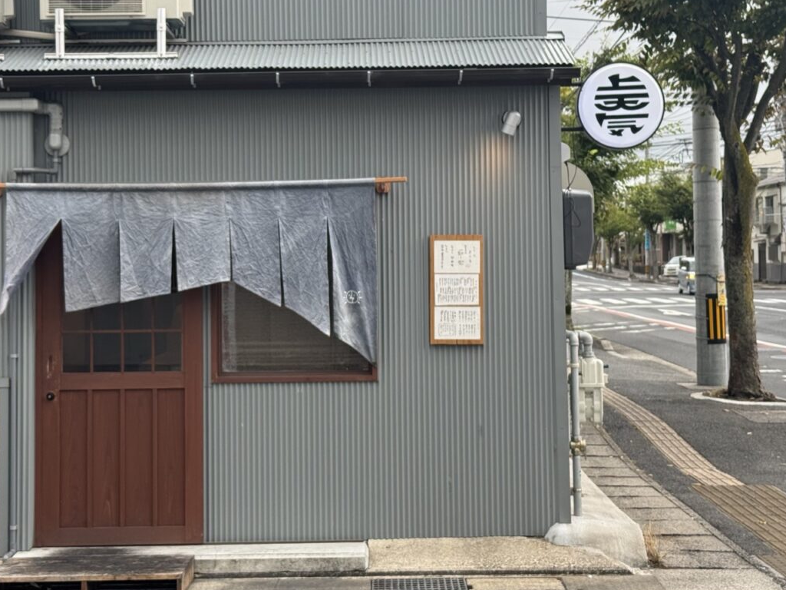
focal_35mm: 60
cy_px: 254
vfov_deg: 24.4
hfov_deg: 32.2
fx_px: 1362
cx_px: 348
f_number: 1.78
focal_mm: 6.76
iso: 64
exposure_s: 1/263
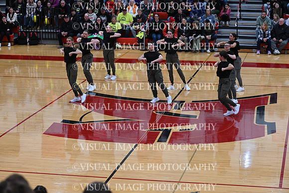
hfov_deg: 21.5
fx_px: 763
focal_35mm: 95
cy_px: 96
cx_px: 144
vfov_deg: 14.4
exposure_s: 1/400
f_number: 4
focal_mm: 95
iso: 4000
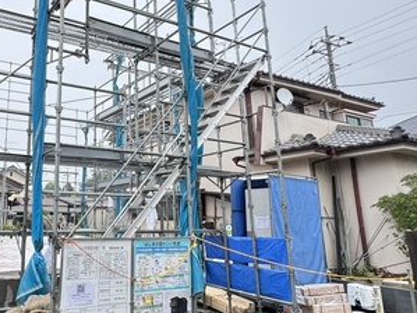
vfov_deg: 46.6
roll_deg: -0.3
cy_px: 136
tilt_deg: +13.8
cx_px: 93
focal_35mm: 30
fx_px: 361
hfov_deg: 56.4
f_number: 2.2
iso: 40
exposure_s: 1/113
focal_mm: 2.22
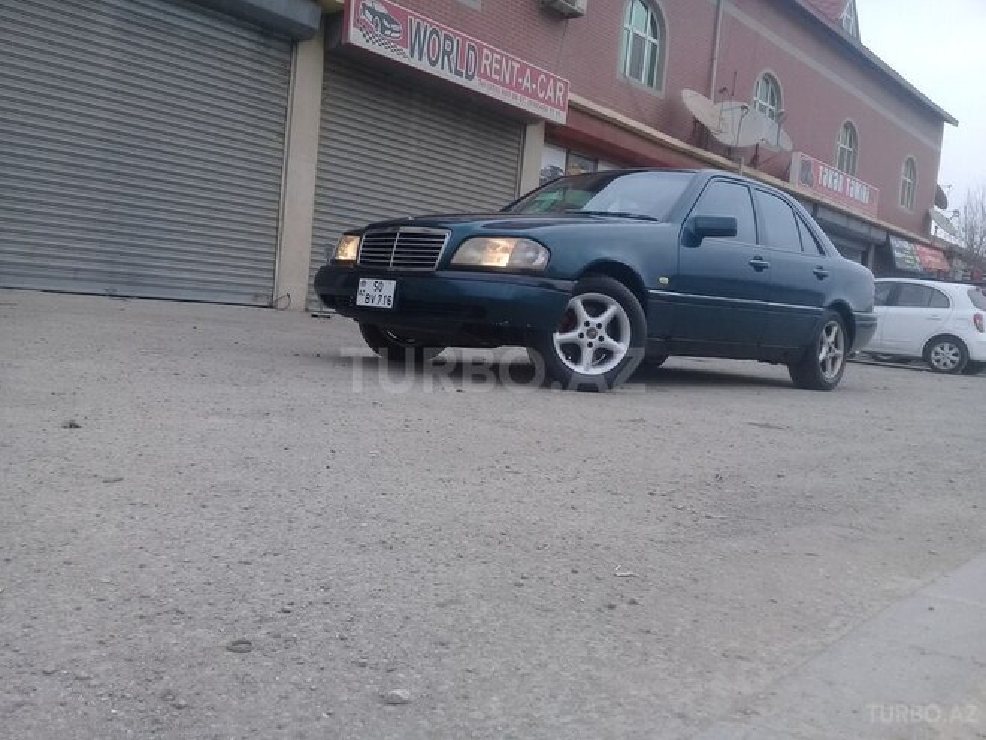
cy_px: 370
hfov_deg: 58.4
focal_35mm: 31
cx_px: 493
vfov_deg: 45.4
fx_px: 883
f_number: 2.2
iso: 50
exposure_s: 1/352
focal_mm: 3.3
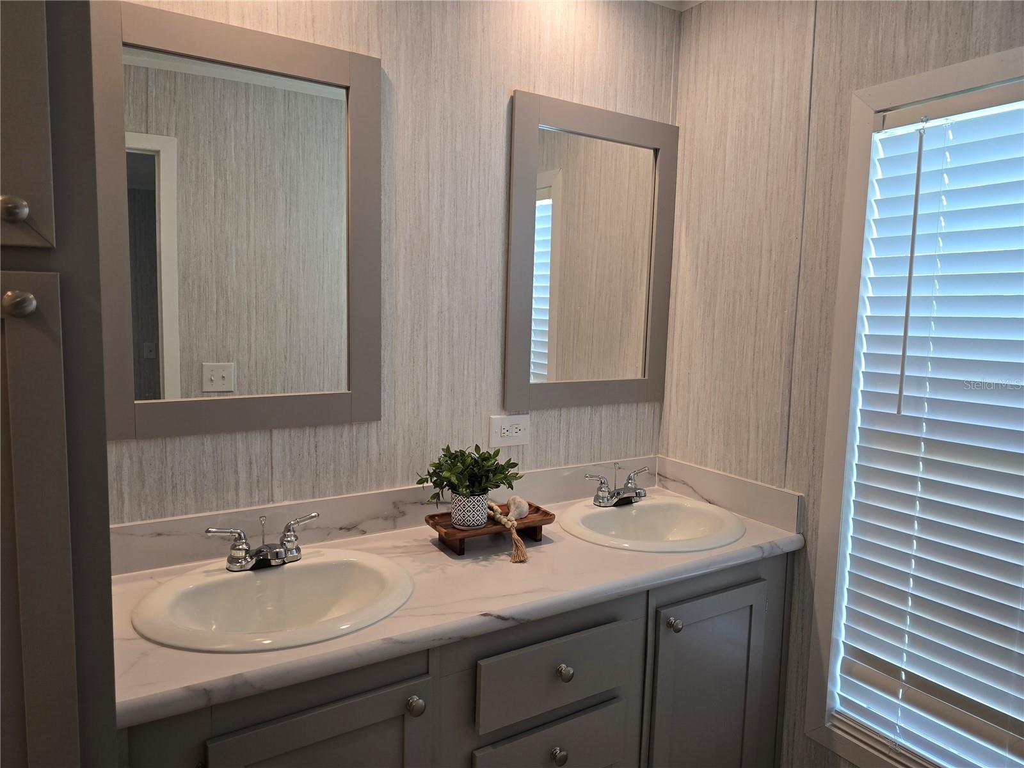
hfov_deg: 73.9
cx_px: 512
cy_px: 384
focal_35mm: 23
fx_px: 680
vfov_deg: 58.9
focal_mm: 6.3
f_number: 1.7
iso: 64
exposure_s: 1/120
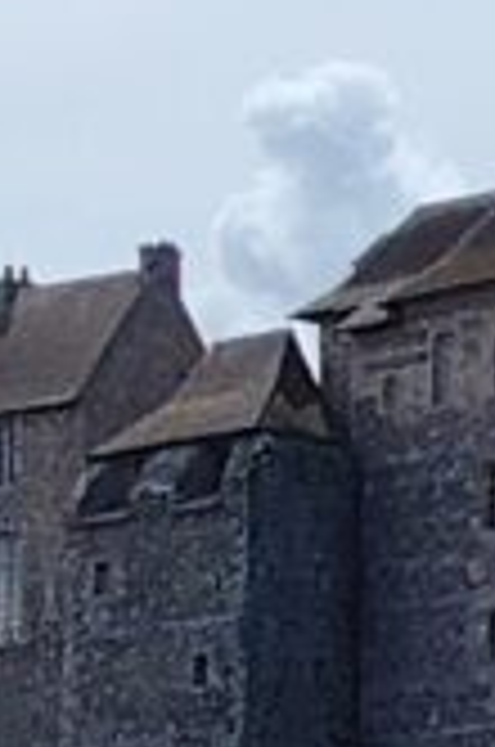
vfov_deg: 5.3
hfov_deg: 3.5
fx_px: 7994
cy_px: 806
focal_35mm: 386
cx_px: 27
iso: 100
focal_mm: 5.25
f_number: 1.75
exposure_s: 1/1648
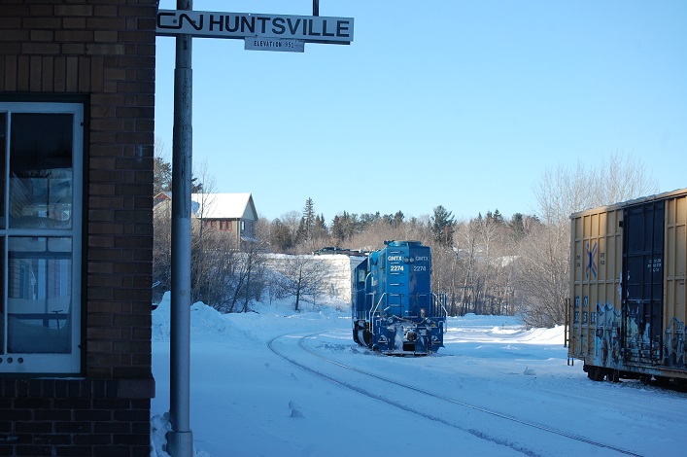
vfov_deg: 16.5
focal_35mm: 82
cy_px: 228
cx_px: 344
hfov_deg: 24.6
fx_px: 1573
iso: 200
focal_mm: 55
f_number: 9
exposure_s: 1/320
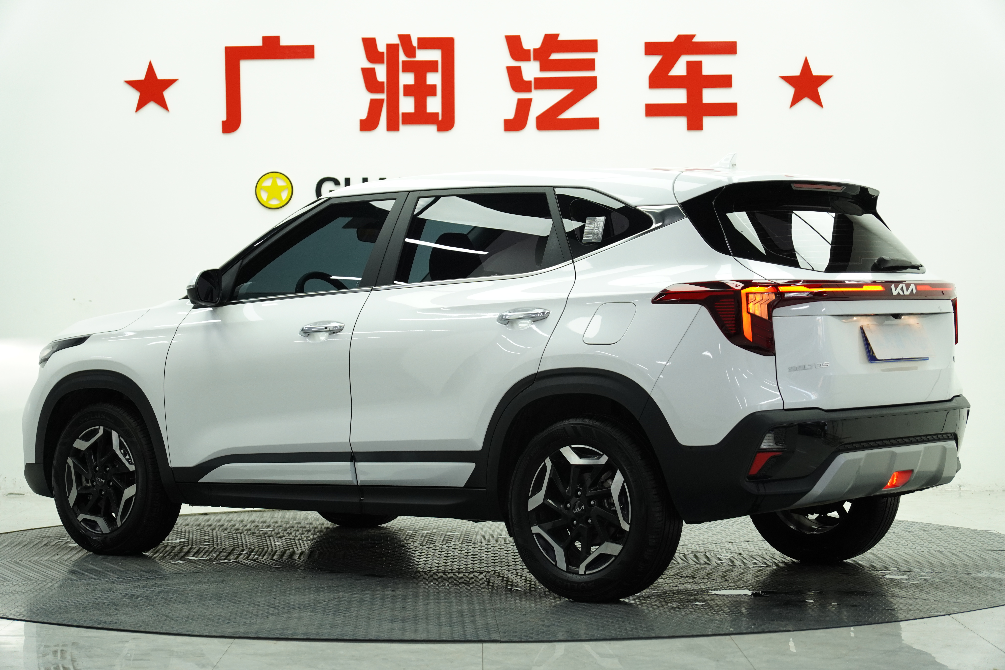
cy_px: 335
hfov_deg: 26.0
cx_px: 502
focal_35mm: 78
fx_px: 2177
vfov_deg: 17.5
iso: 640
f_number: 2.8
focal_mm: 52
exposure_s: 1/400
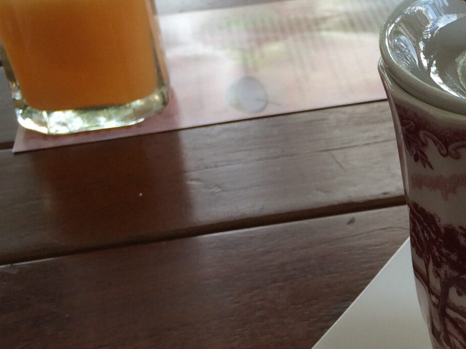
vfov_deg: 18.2
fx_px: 1090
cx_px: 567
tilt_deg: -30.2
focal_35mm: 81
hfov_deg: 22.2
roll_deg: +2.0
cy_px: 219
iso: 40
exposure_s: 1/120
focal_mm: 4.15
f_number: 2.2
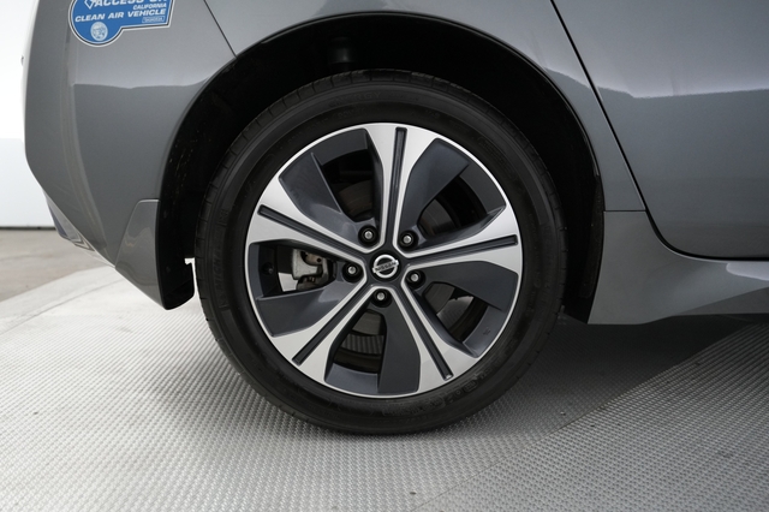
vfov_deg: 53.1
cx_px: 384
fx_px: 512
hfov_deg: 73.8
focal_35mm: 24
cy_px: 256
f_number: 2.8
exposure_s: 1/125
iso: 1600
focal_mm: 24
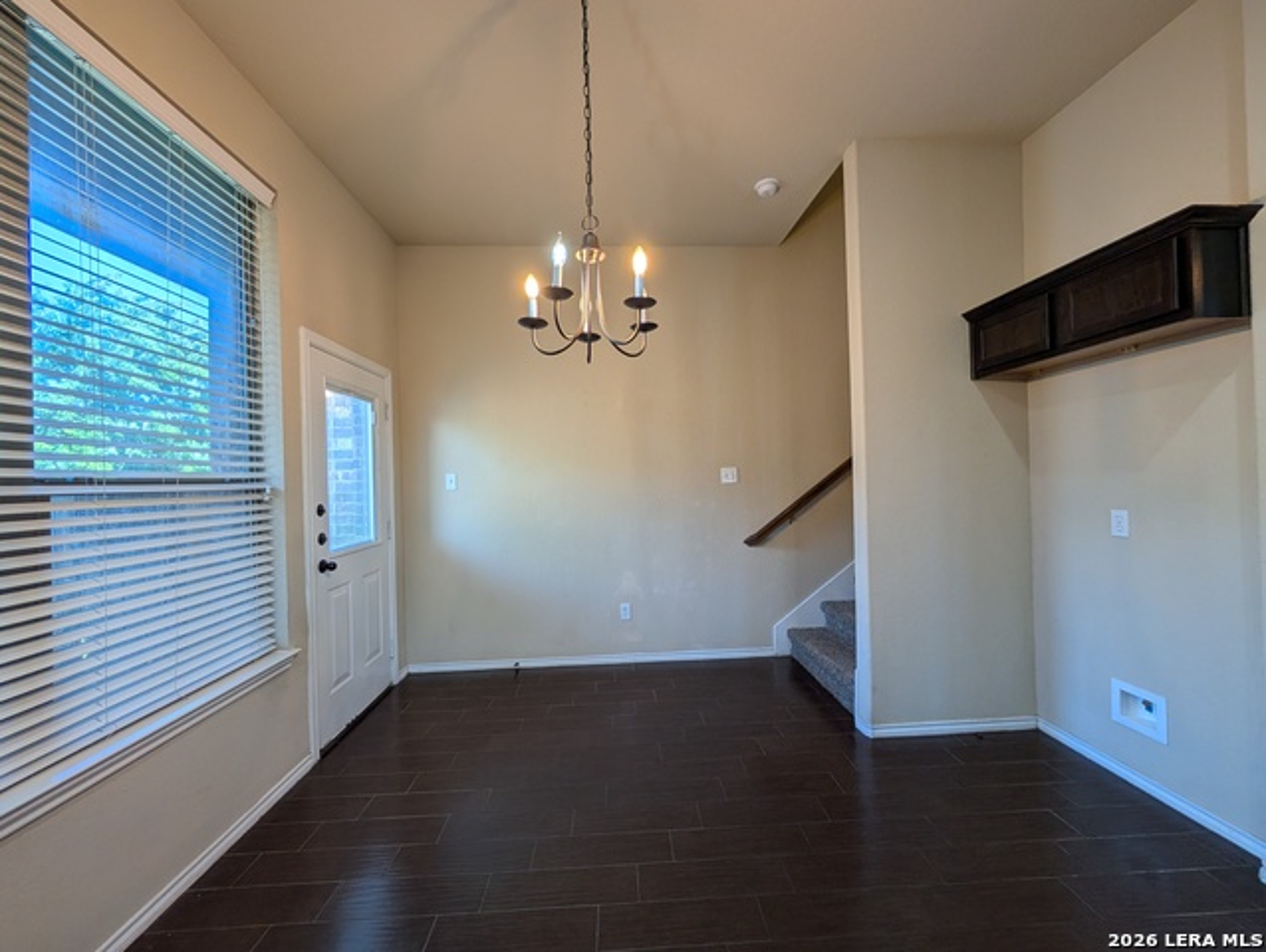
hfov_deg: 110.5
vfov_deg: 94.6
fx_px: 439
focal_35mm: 12
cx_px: 633
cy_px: 476
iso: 89
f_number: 1.7
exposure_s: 1/120
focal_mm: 2.02
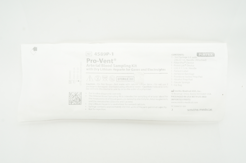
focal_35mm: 42
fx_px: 287
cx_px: 123
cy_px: 82
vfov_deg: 31.8
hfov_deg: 46.4
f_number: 11
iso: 400
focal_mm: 28
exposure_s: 1/13
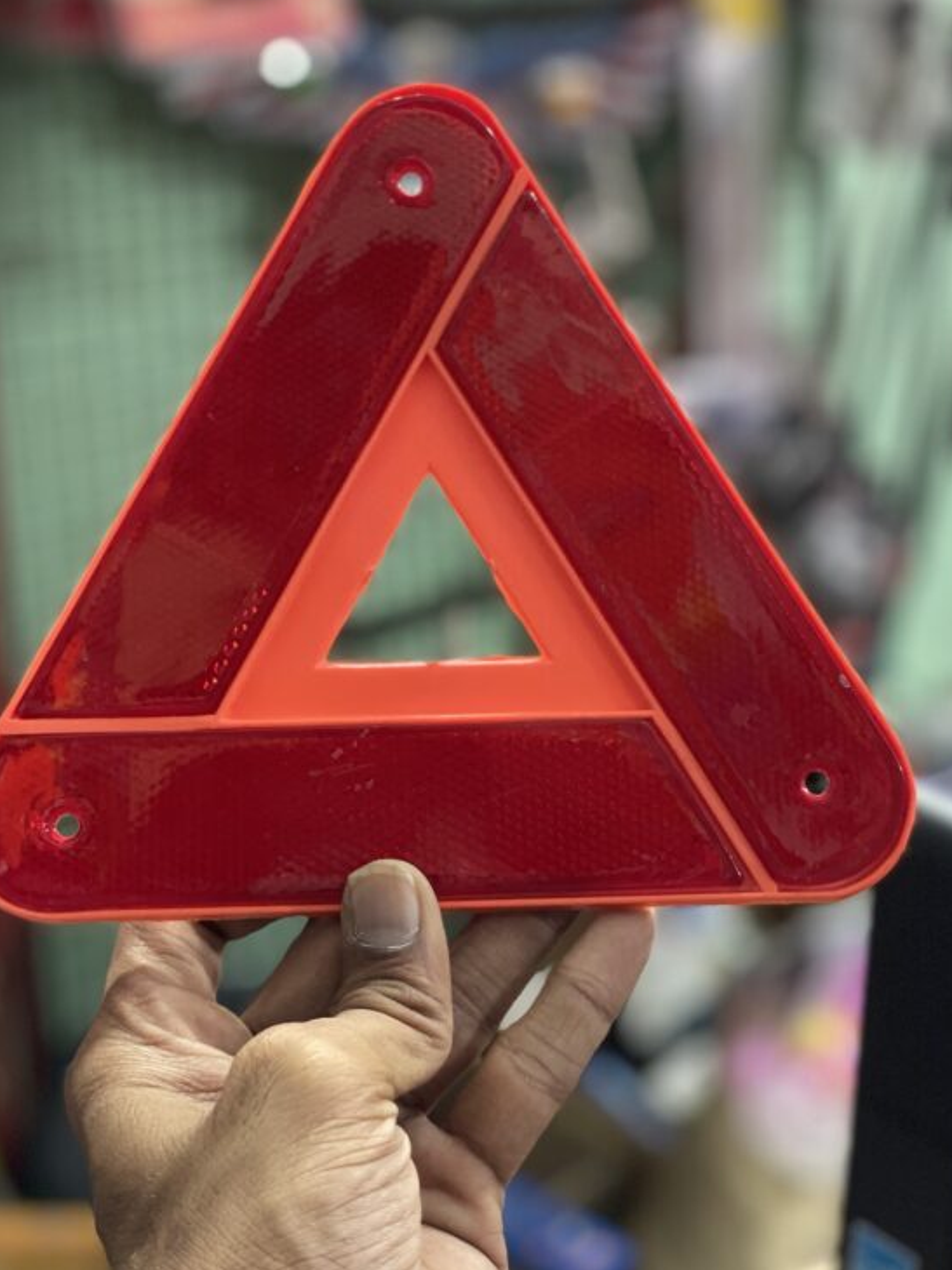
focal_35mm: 57
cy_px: 585
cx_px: 461
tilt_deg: -17.4
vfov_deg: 33.8
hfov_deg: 25.6
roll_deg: -1.2
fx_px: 2091
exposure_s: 1/25
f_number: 2
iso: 400
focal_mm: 6
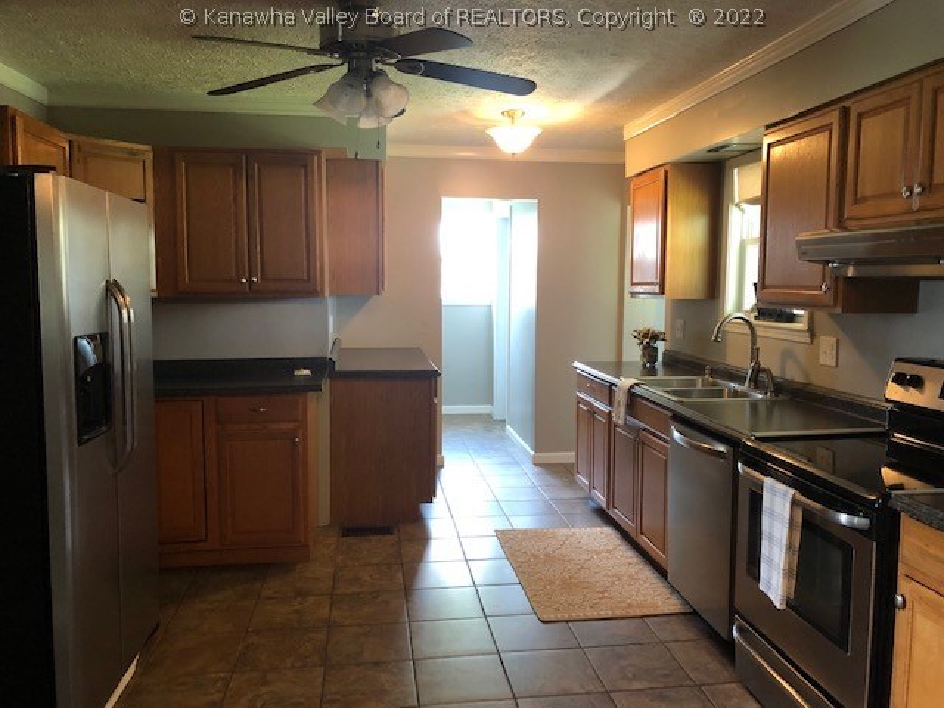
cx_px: 472
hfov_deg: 63.4
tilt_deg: -4.8
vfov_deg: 49.7
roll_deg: -0.1
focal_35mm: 28
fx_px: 764
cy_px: 354
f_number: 1.8
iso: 80
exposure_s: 1/15
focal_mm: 4
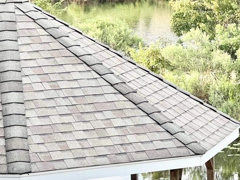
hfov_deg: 10.0
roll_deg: +1.8
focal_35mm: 198
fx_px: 1373
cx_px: 131
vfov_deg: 7.5
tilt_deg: -8.1
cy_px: 95
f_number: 2.8
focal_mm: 9
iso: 100
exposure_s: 1/99
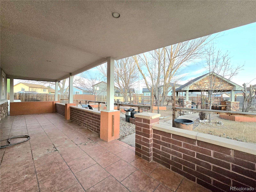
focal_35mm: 13
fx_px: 96
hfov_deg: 106.2
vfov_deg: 89.9
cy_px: 96
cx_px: 128
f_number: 2.2
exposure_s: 1/60.2
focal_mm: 2.2
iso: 1000
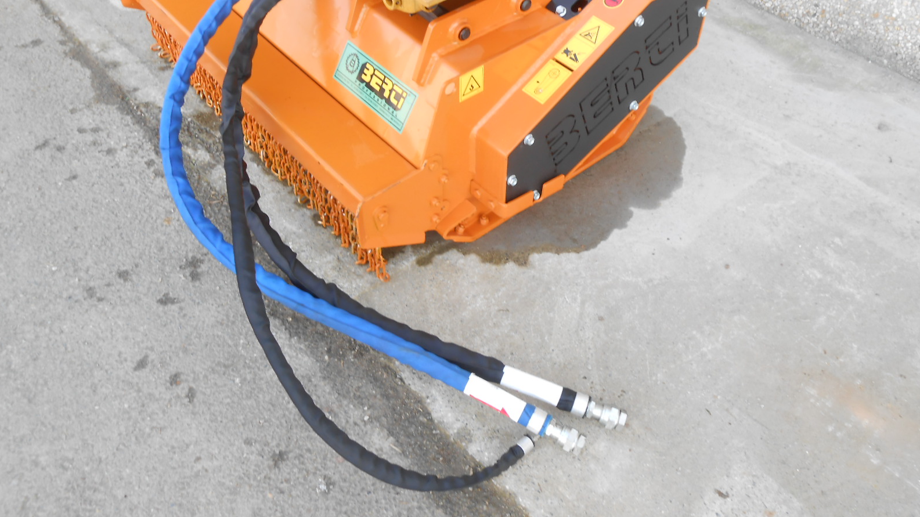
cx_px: 459
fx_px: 805
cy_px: 176
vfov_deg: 35.3
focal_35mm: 33
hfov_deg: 59.5
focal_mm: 5.3
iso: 80
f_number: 3.8
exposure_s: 1/40
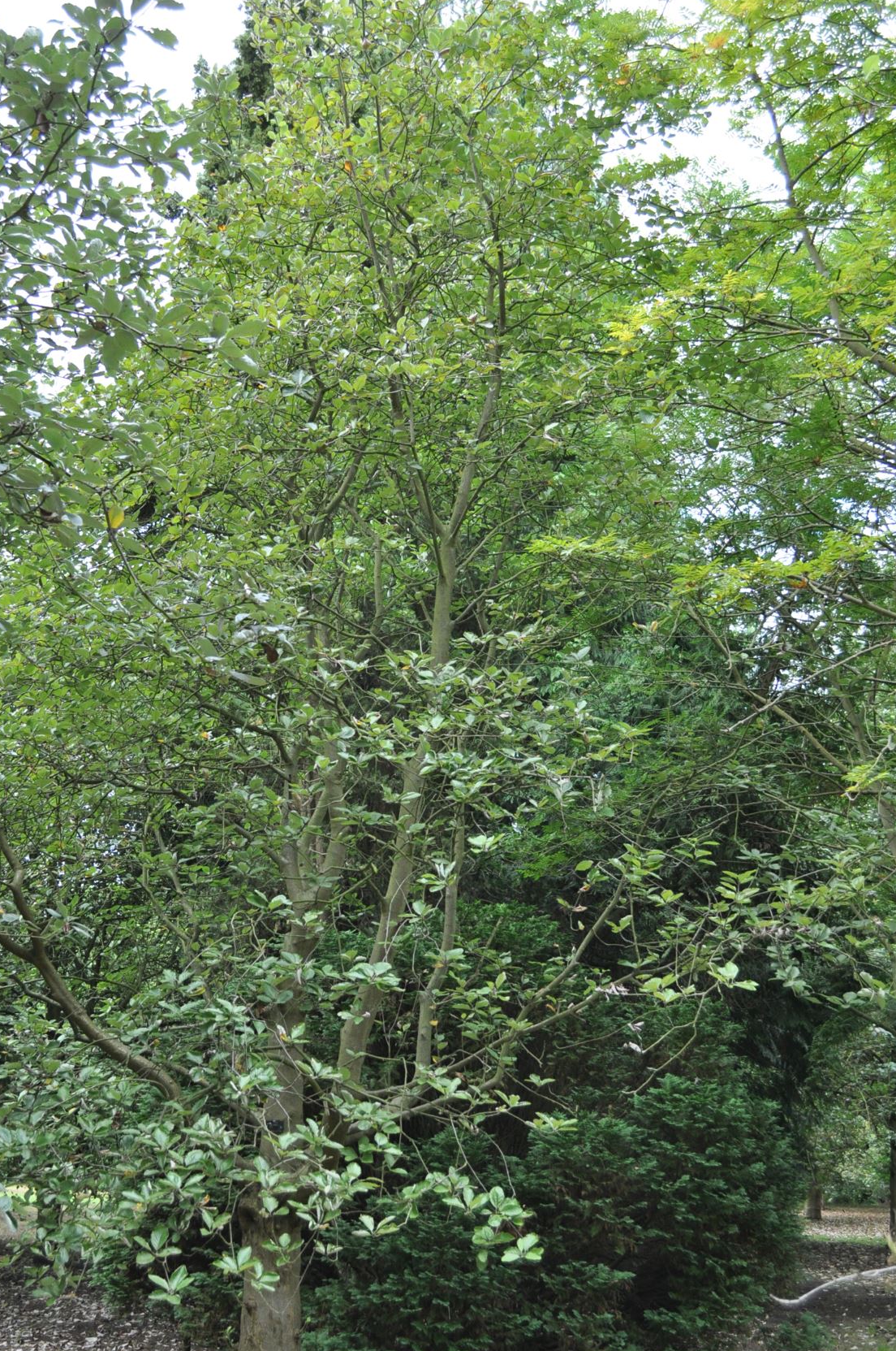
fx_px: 1722
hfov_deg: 29.1
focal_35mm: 46
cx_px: 346
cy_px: 688
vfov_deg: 42.8
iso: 360
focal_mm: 24
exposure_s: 1/125
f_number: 5.6
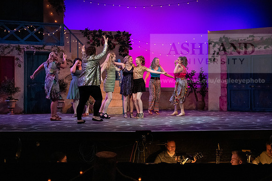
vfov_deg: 31.9
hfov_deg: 46.4
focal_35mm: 42
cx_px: 136
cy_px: 90
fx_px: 317
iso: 6400
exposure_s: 1/400
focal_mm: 42
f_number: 3.2
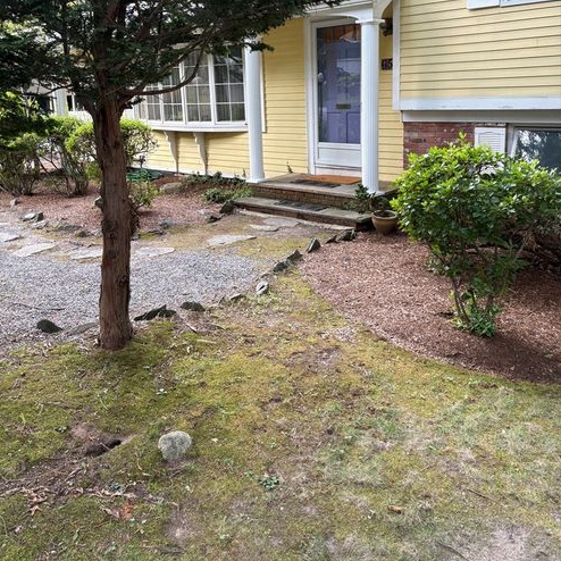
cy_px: 189
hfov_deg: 52.5
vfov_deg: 51.6
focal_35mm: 31
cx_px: 279
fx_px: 568
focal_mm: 5.96
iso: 40
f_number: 1.6
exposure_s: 1/122
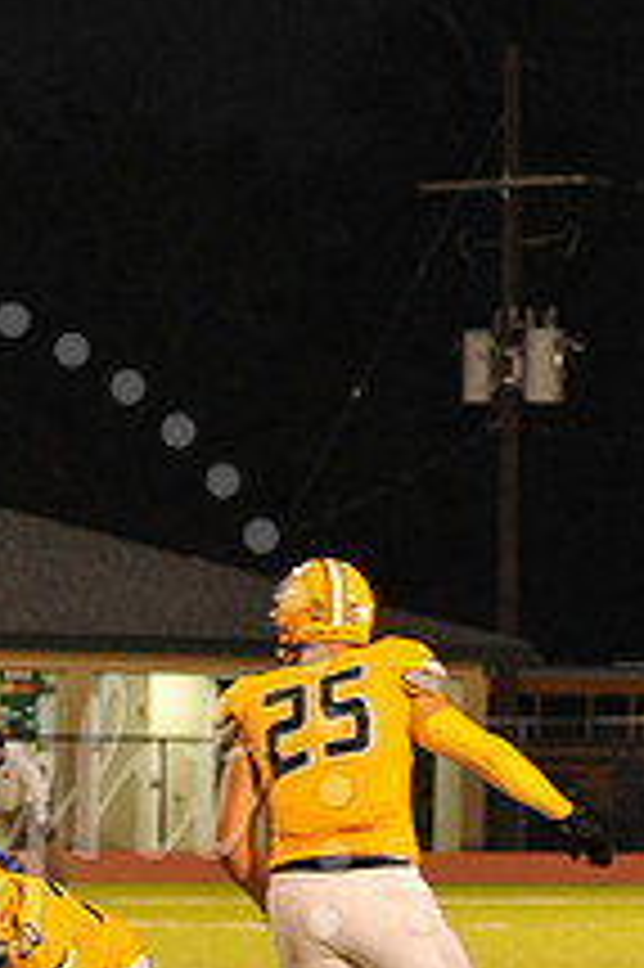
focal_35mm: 323
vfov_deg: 6.4
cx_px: -194
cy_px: 801
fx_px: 8680
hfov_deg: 4.2
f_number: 4.5
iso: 3200
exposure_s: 1/160
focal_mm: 120
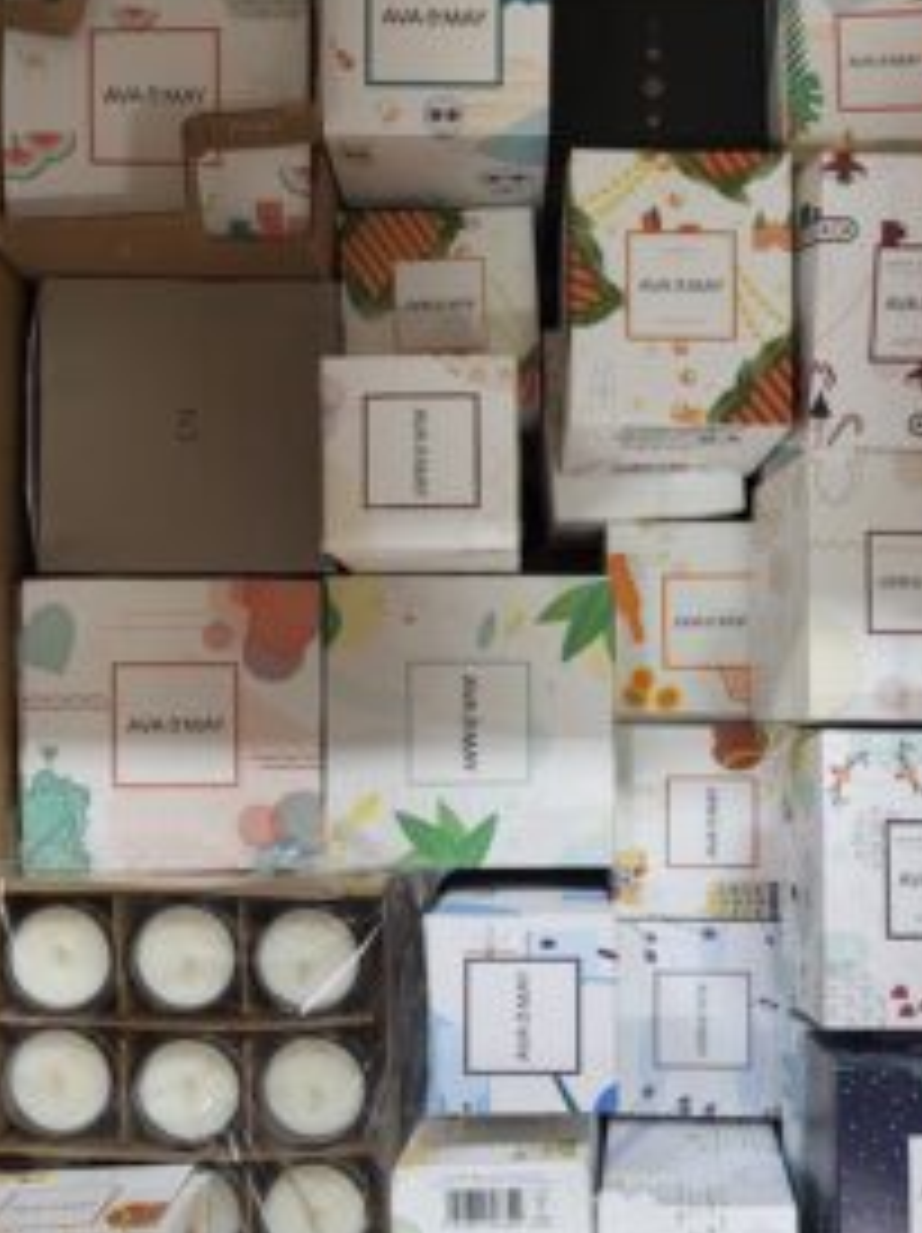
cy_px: 734
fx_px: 1352
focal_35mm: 38
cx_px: 517
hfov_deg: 37.6
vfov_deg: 48.7
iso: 200
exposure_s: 1/50
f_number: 1.8
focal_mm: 5.4
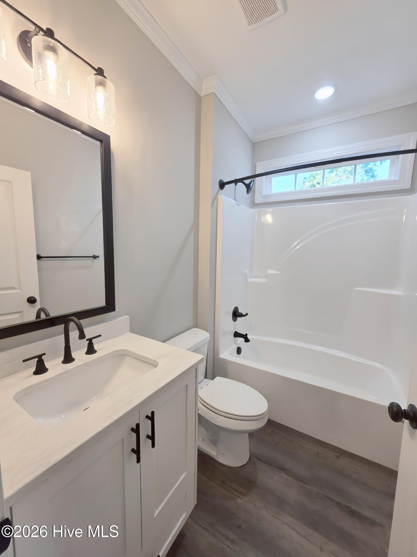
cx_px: 208
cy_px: 278
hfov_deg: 89.9
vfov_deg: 106.2
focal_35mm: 13
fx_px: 209
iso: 64
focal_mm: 2.2
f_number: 1.9
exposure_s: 1/120
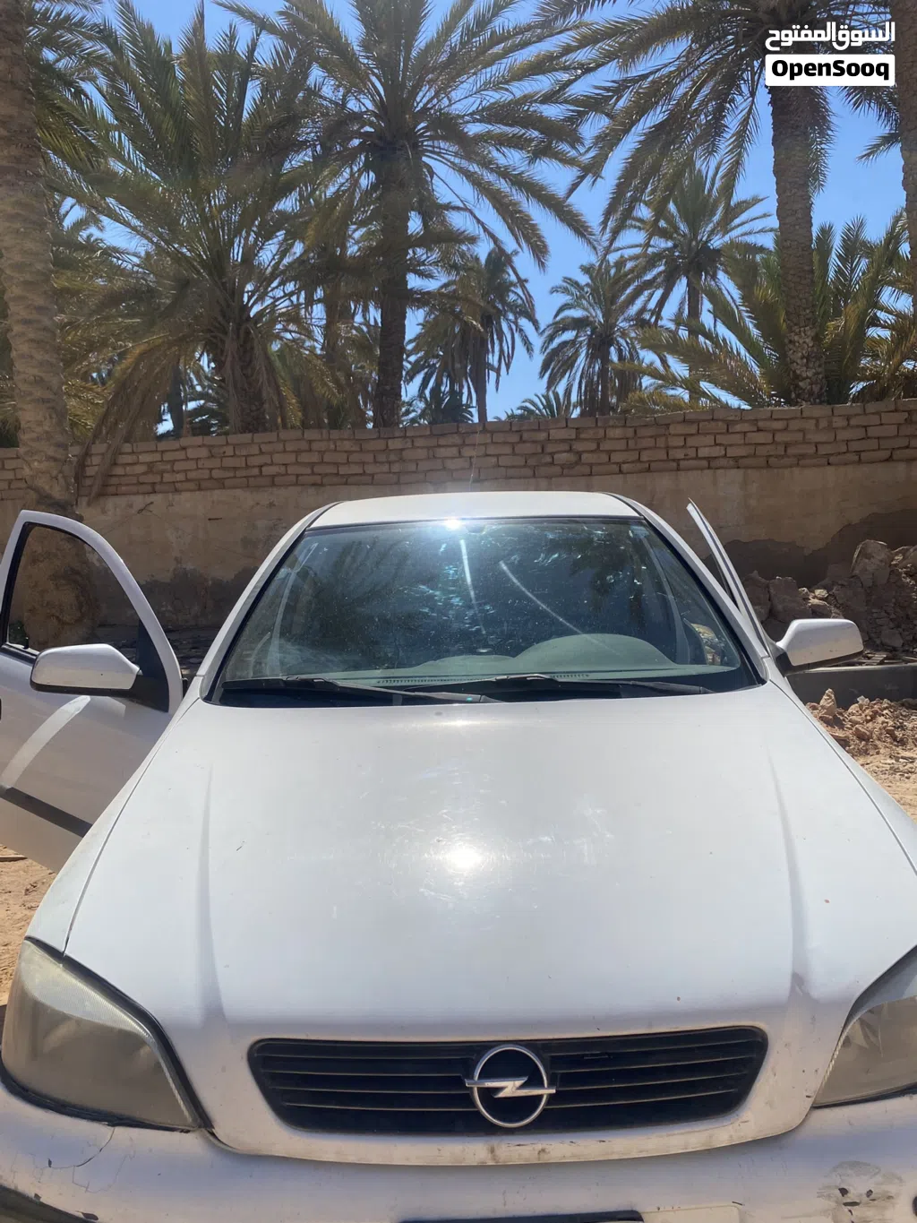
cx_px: 458
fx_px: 918
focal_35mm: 26
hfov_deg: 53.1
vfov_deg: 67.3
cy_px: 612
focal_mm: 4.25
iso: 32
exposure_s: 1/5747
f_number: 1.8
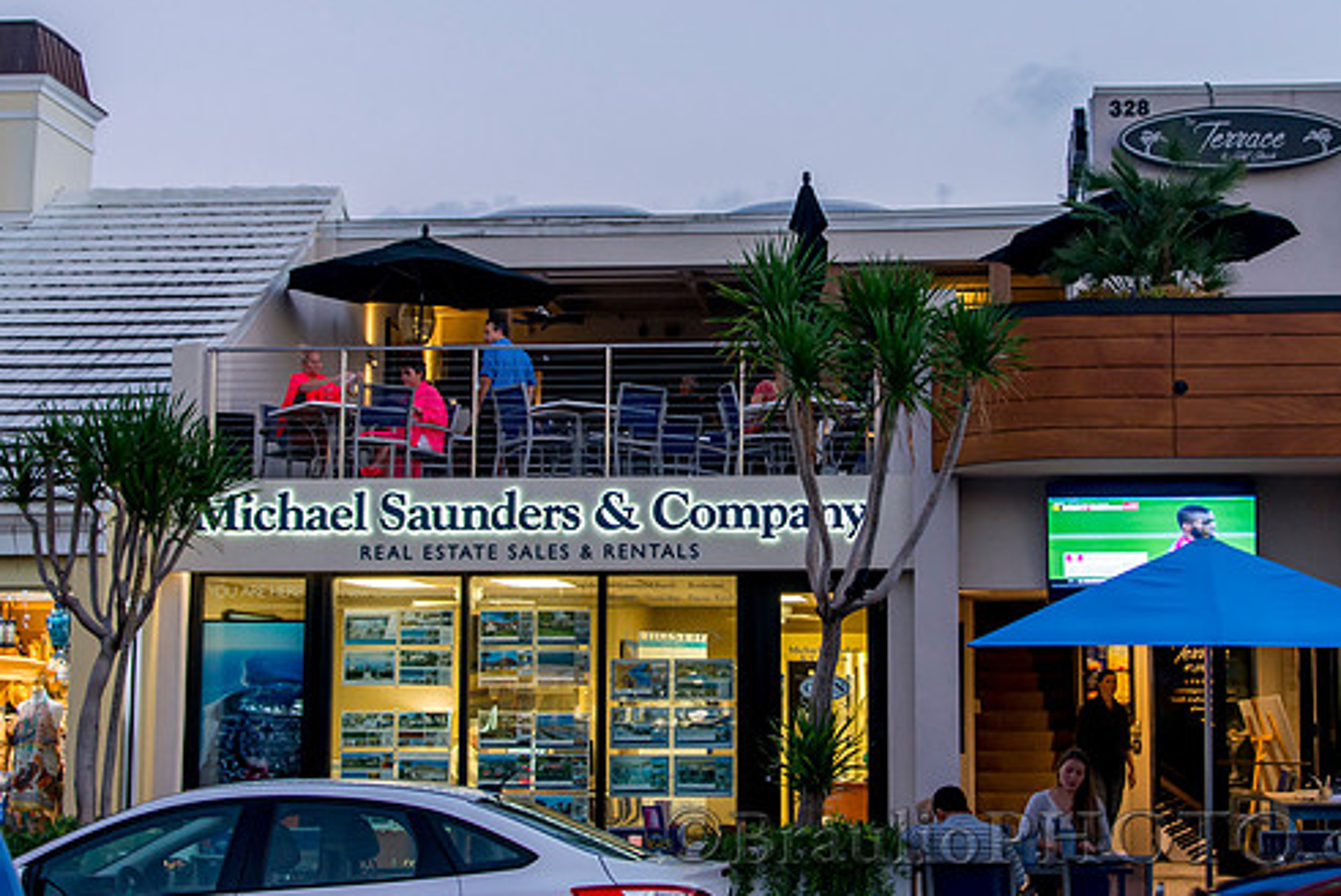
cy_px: 384
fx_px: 2311
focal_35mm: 62
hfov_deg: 32.3
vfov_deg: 21.9
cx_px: 748
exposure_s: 1/100
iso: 1000
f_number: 4.2
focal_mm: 45
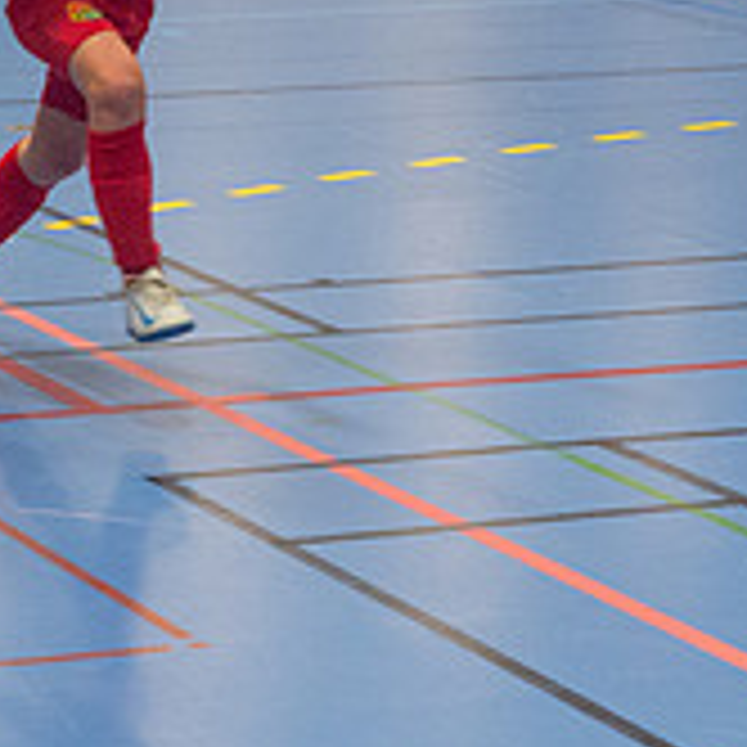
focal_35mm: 187
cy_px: 22
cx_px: -81
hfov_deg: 9.3
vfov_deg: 9.3
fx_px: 4566
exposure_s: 1/400
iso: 2200
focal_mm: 60
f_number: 3.5
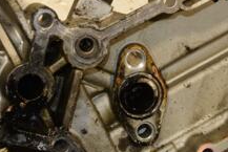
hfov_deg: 17.6
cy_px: 30
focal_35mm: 116
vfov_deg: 11.8
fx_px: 735
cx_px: 140
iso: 800
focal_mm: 28
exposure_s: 1/200
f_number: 5.6
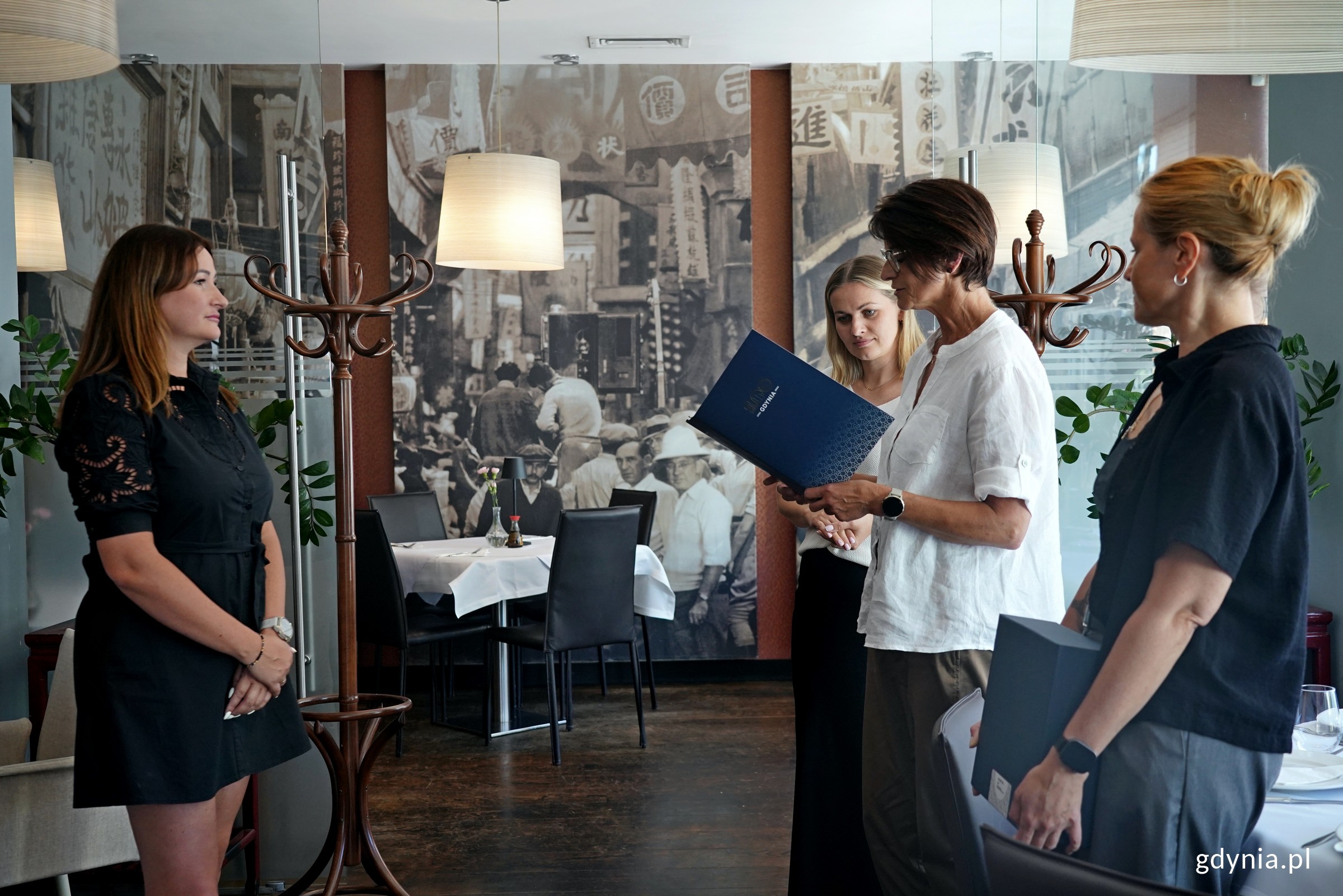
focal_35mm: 40
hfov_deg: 48.5
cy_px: 448
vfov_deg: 33.4
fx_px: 1492
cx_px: 672
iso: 1250
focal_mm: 40
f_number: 4.5
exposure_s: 1/160
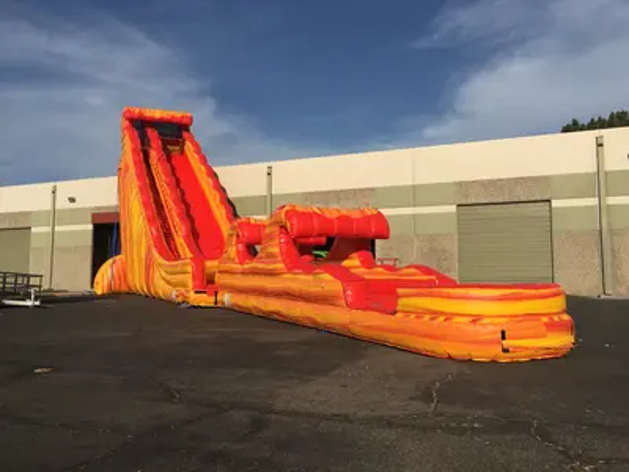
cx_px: 314
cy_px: 236
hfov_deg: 61.7
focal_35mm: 29
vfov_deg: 48.2
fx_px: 527
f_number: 2.2
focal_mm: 4.15
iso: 25
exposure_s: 1/2653
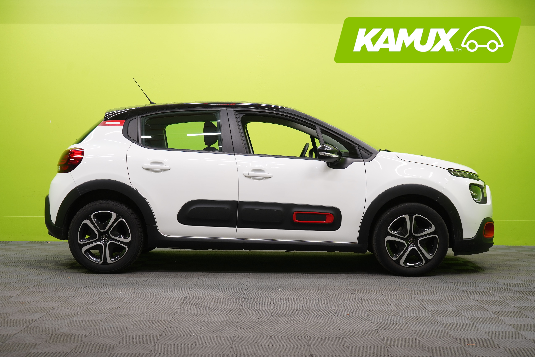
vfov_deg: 26.0
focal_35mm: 52
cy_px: 178
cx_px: 268
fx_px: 773
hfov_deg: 38.2
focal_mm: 52
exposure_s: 1/30
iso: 400
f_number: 5
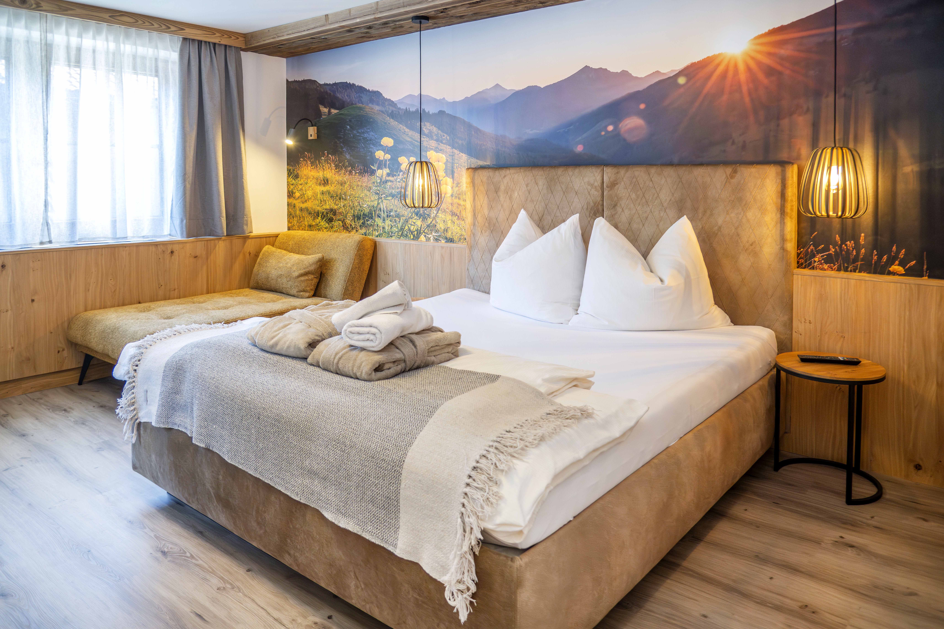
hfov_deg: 73.7
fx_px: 629
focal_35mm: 24
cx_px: 472
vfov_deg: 53.1
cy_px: 314
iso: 1250
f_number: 4
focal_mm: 24
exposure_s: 1/100
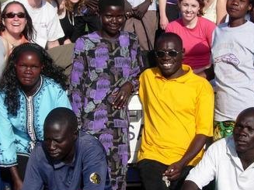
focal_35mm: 93
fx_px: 682
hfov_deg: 21.1
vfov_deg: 15.9
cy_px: 119
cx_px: 127
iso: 64
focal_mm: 7.8
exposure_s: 1/724
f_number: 4.8
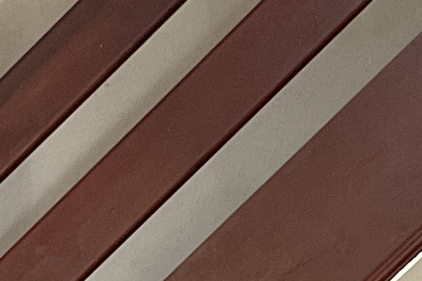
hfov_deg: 10.7
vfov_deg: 7.0
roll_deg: +0.8
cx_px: 219
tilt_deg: -4.2
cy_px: 482
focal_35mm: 193
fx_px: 2262
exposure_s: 1/60
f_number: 1.8
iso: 125
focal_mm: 3
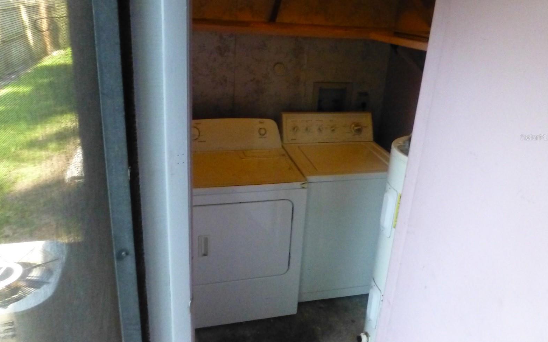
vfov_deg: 47.3
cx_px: 273
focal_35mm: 26
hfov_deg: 70.4
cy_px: 137
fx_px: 388
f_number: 3.3
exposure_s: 1/160
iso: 1600
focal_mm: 4.3
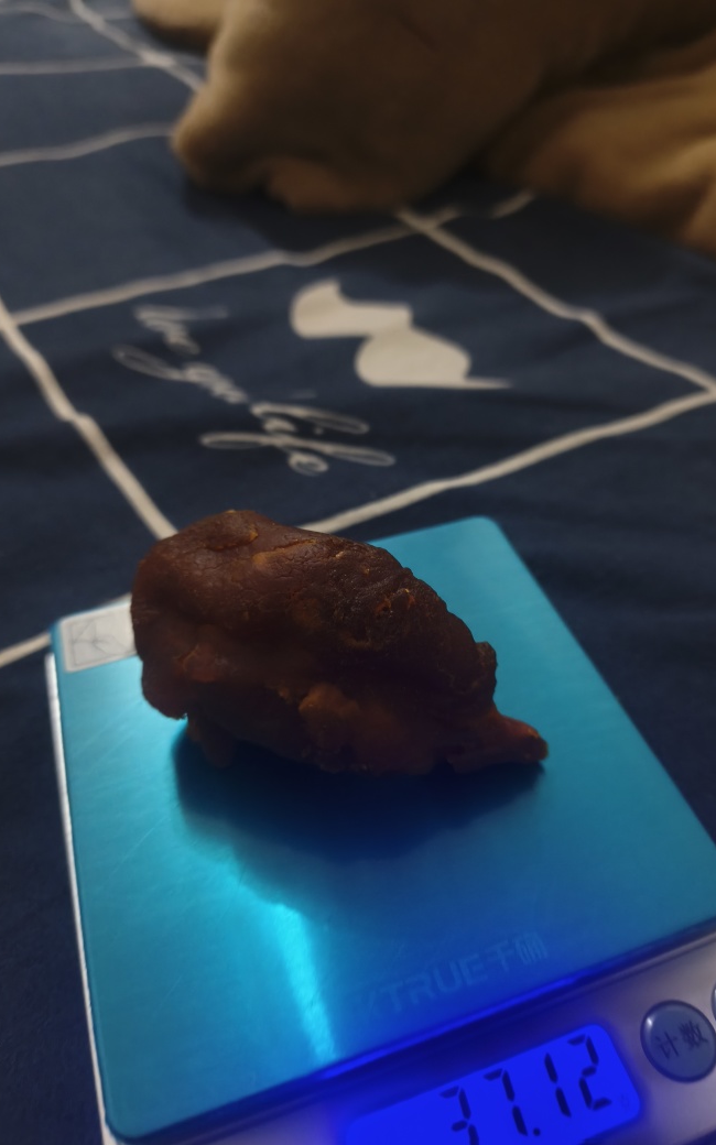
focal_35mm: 25
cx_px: 391
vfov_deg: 72.5
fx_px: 781
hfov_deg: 49.2
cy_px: 570
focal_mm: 5.56
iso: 1000
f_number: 1.88
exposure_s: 1/20
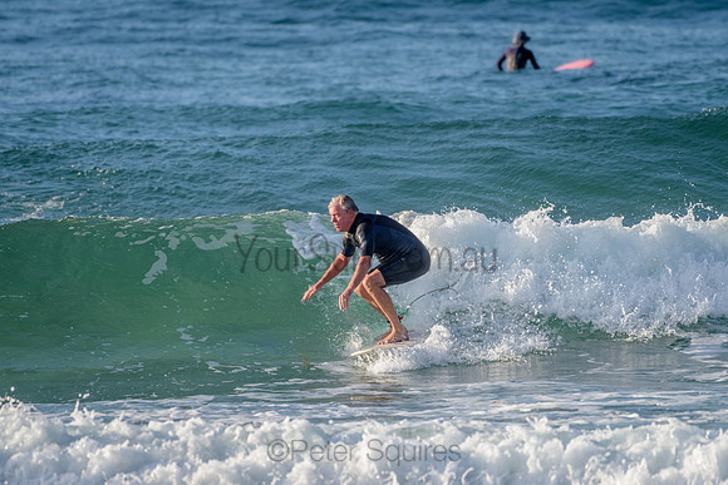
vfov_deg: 2.2
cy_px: 248
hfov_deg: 3.4
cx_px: 373
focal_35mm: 613
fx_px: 12398
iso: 180
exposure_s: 1/1250
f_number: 5.6
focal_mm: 500
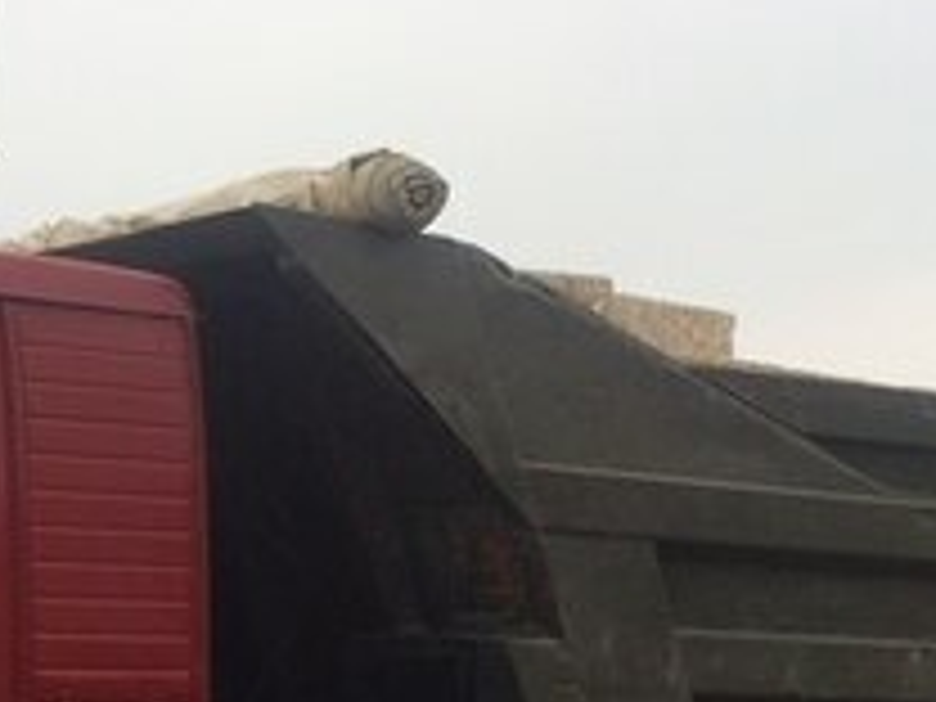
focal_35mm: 92
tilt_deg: -6.5
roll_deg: +1.6
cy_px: 853
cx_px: 234
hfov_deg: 21.1
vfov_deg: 15.5
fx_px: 2488
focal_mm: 4.15
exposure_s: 1/230
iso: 32
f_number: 2.2
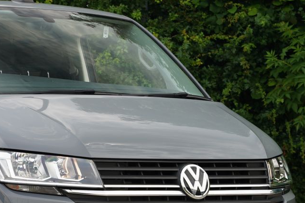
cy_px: 155
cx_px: -13
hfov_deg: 12.0
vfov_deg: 8.1
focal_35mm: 170
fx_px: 1435
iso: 100
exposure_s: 1/200
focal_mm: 67.6
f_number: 4.5
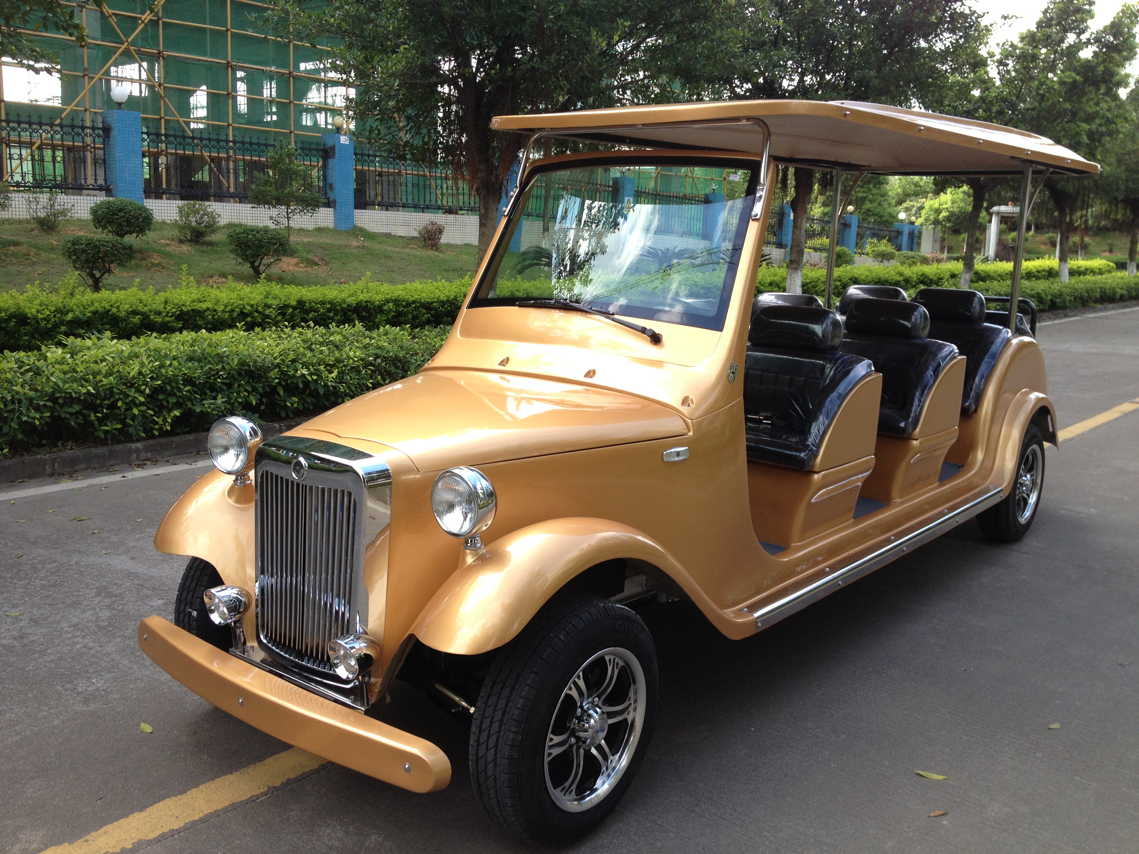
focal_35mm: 35
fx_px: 1152
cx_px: 570
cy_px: 427
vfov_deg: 40.7
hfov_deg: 52.6
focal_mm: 4.28
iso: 50
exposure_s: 1/241
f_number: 2.4
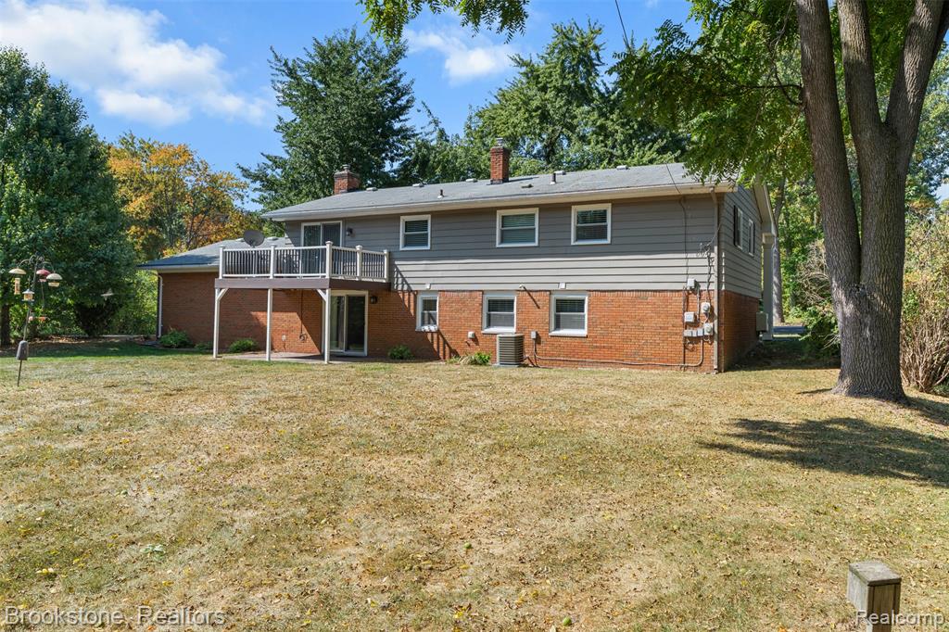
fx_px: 685
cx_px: 474
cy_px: 316
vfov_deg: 49.5
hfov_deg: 69.4
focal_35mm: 26
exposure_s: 1/40
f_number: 8
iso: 100
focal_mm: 26
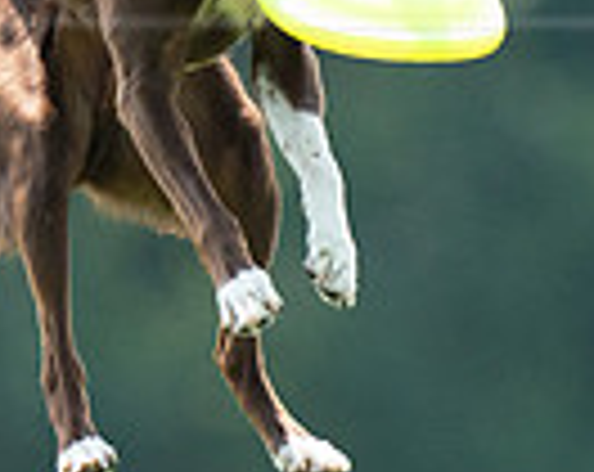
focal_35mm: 2236
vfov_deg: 0.7
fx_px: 39222
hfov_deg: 0.9
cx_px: -32
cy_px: -43
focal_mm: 541
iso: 3200
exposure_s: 1/4000
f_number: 6.3
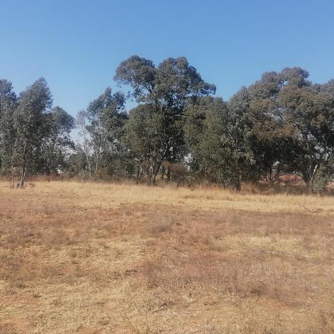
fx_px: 426
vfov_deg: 42.7
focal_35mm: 39
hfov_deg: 42.8
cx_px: 179
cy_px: 145
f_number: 1.8
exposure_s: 1/1297
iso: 100
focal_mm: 4.25
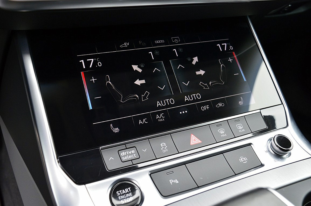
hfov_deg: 57.3
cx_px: 156
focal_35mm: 33
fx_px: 285
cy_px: 103
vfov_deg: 39.9
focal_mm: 22
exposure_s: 1/60
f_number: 6.3
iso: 800
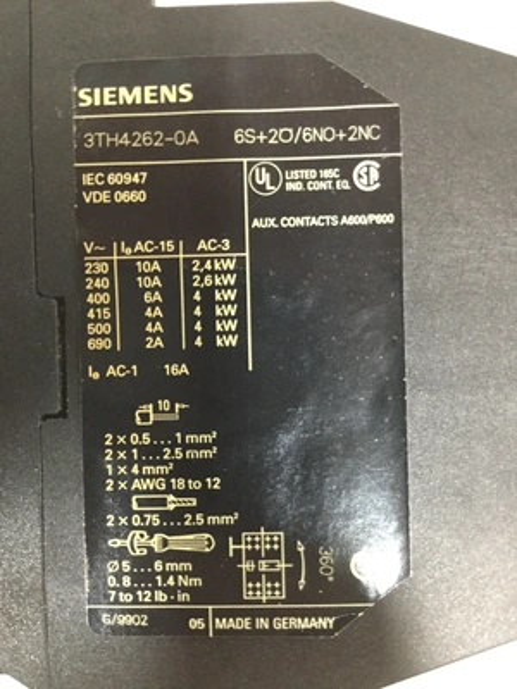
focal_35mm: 31
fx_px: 617
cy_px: 344
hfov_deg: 45.4
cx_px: 258
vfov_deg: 58.4
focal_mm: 3.3
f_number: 2.4
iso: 200
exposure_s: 1/15
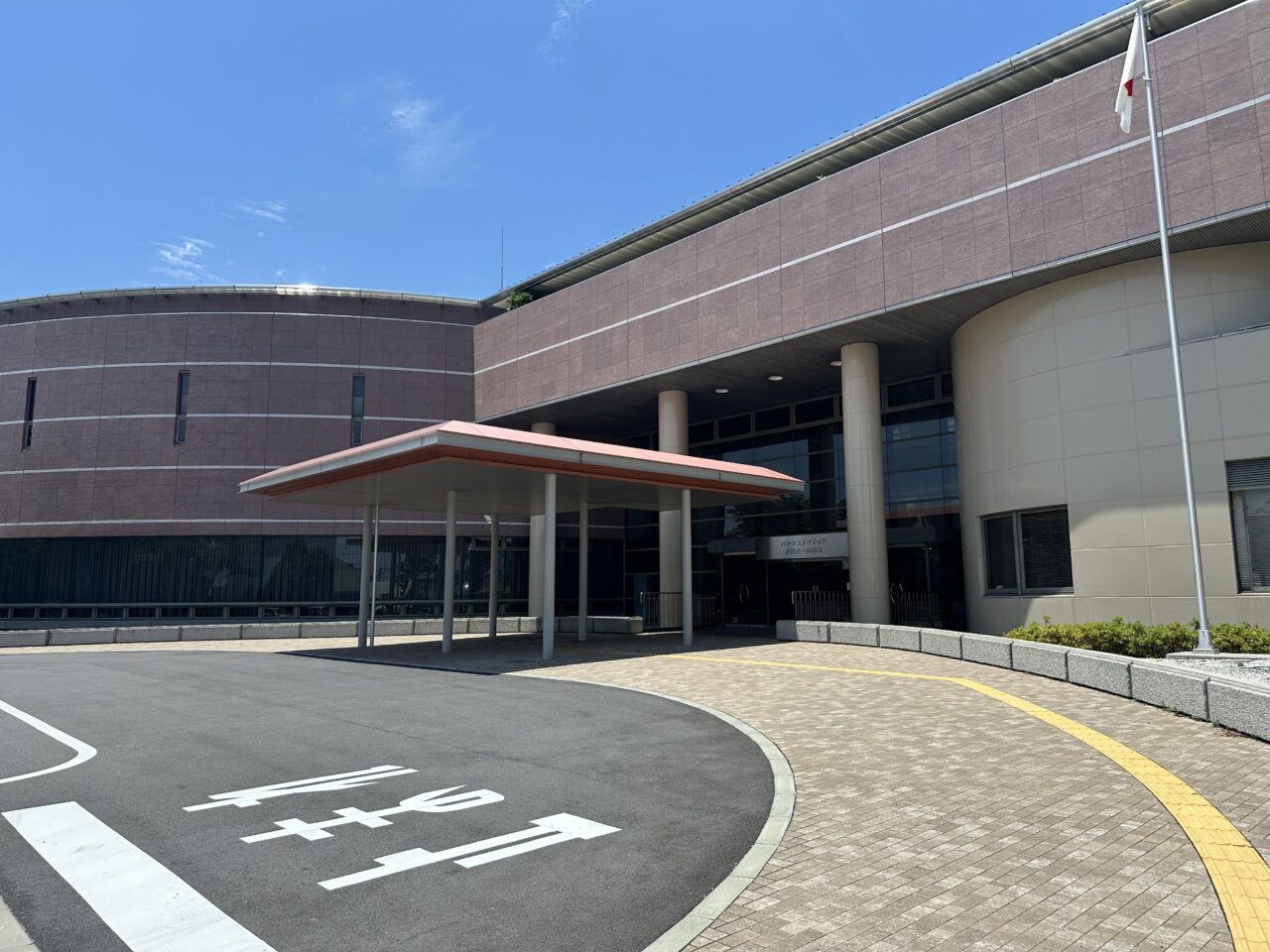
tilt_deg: +7.5
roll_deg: +1.8
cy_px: 476
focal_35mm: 24
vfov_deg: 56.8
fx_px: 881
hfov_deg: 71.6
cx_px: 635
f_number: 1.78
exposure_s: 1/5000
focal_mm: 6.86
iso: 80
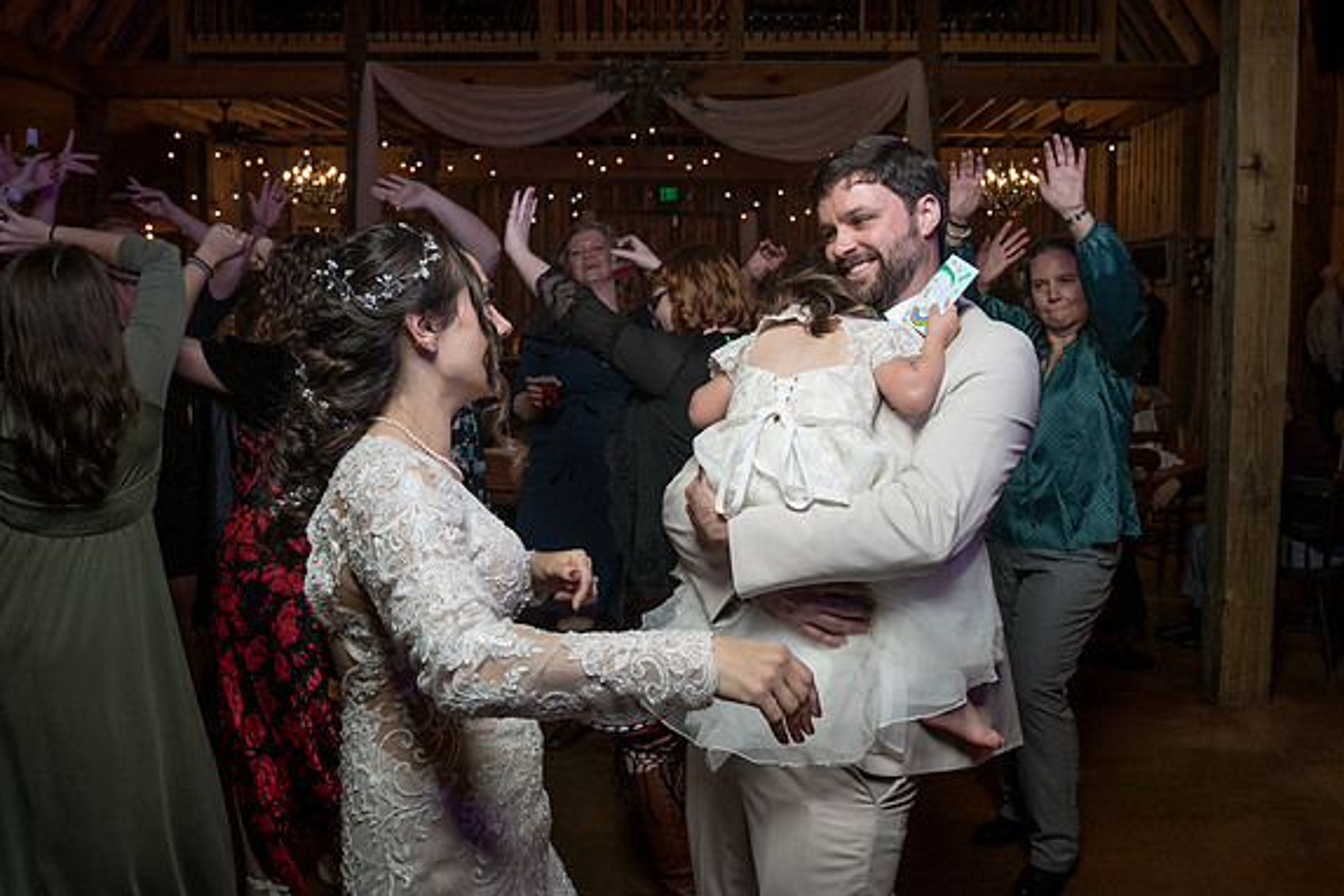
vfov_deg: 41.1
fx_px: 1195
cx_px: 736
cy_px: 408
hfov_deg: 58.6
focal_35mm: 32
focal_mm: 28
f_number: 5.6
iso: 2000
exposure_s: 1/125
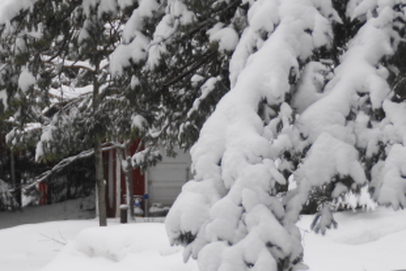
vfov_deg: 3.8
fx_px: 4091
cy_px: 234
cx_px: -133
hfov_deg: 5.6
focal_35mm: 363
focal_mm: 75
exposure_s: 1/125
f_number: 5.6
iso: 125
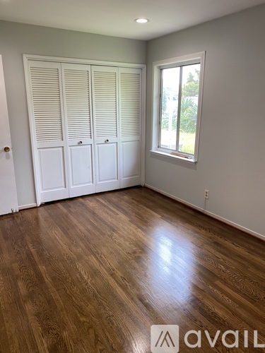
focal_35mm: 26
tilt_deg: -13.2
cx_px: 132
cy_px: 176
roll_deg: -0.7
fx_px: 265
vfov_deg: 67.3
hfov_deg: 53.1
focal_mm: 4.25
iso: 80
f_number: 1.8
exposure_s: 1/120
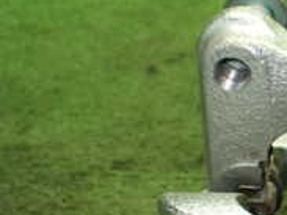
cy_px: 198
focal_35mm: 105
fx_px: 870
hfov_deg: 17.2
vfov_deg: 13.9
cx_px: 408
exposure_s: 1/125
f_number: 2.4
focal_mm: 5.79
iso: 800
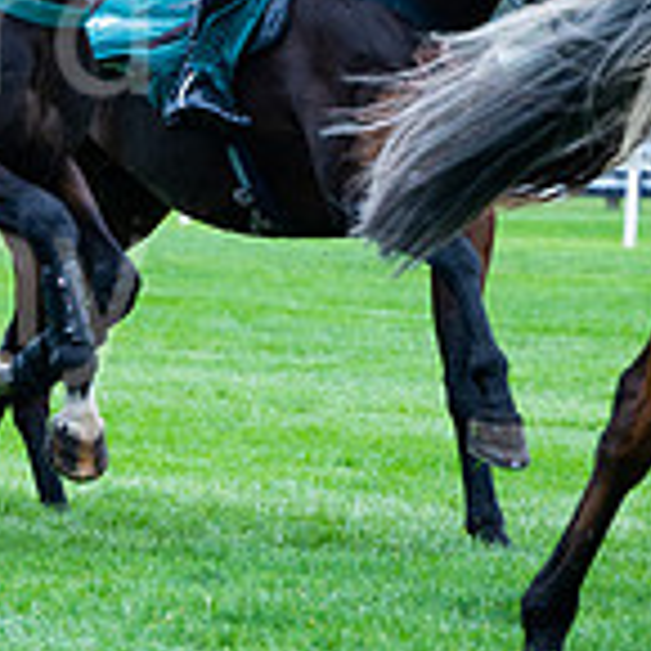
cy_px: 63
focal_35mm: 375
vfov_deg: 4.7
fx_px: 7979
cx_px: -418
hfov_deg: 4.6
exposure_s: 1/1000
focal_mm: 110
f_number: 4
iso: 500
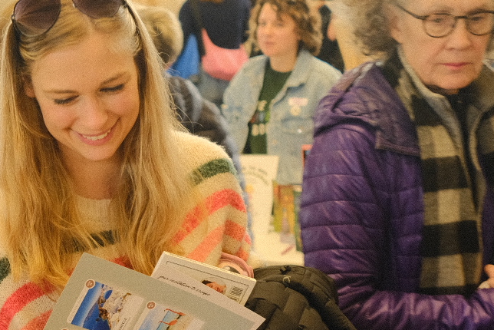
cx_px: 5
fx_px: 1551
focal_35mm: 113
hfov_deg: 17.7
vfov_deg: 11.8
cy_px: 416
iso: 640
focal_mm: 27
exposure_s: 1/40
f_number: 2.8
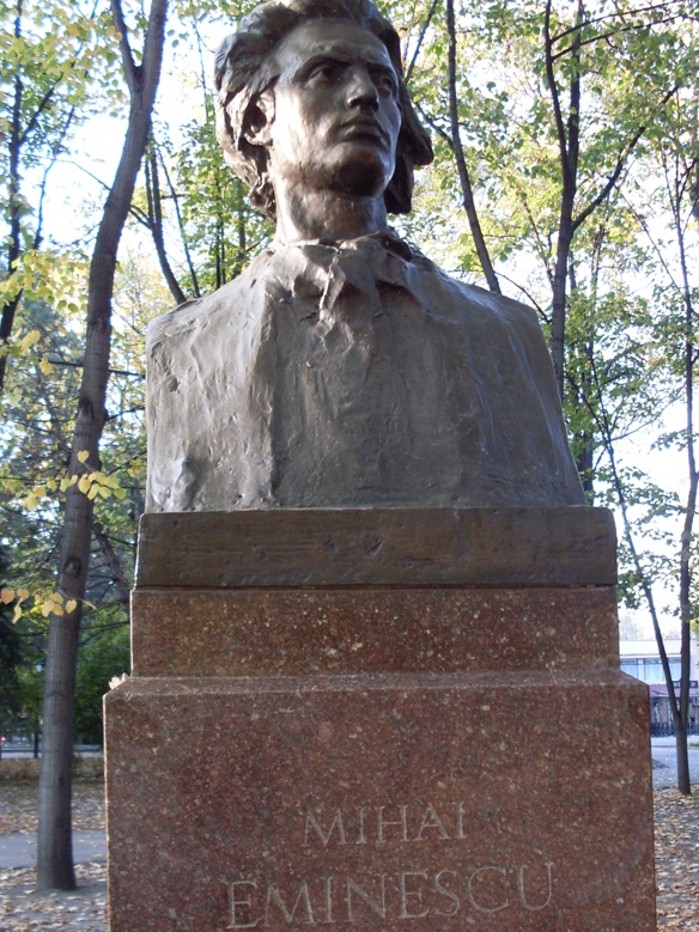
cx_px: 399
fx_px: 1212
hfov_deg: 32.1
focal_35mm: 45
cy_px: 510
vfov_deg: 42.0
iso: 100
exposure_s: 1/60
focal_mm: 6.3
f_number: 2.8
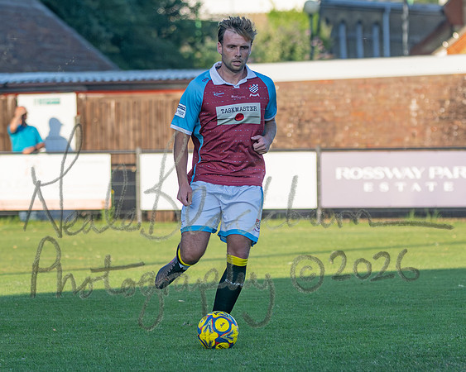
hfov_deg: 5.4
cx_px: 234
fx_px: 4960
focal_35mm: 360
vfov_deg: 4.3
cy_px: 169
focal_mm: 155
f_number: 2.8
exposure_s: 1/4000
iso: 400
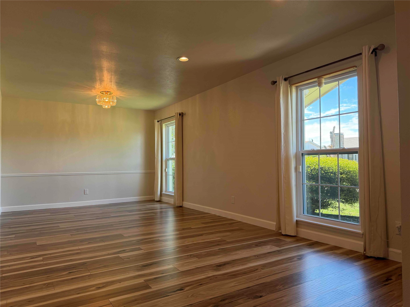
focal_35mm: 24
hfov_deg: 71.6
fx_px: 284
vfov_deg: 56.8
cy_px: 154
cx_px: 205
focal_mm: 6.76
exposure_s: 1/194
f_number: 1.78
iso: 125
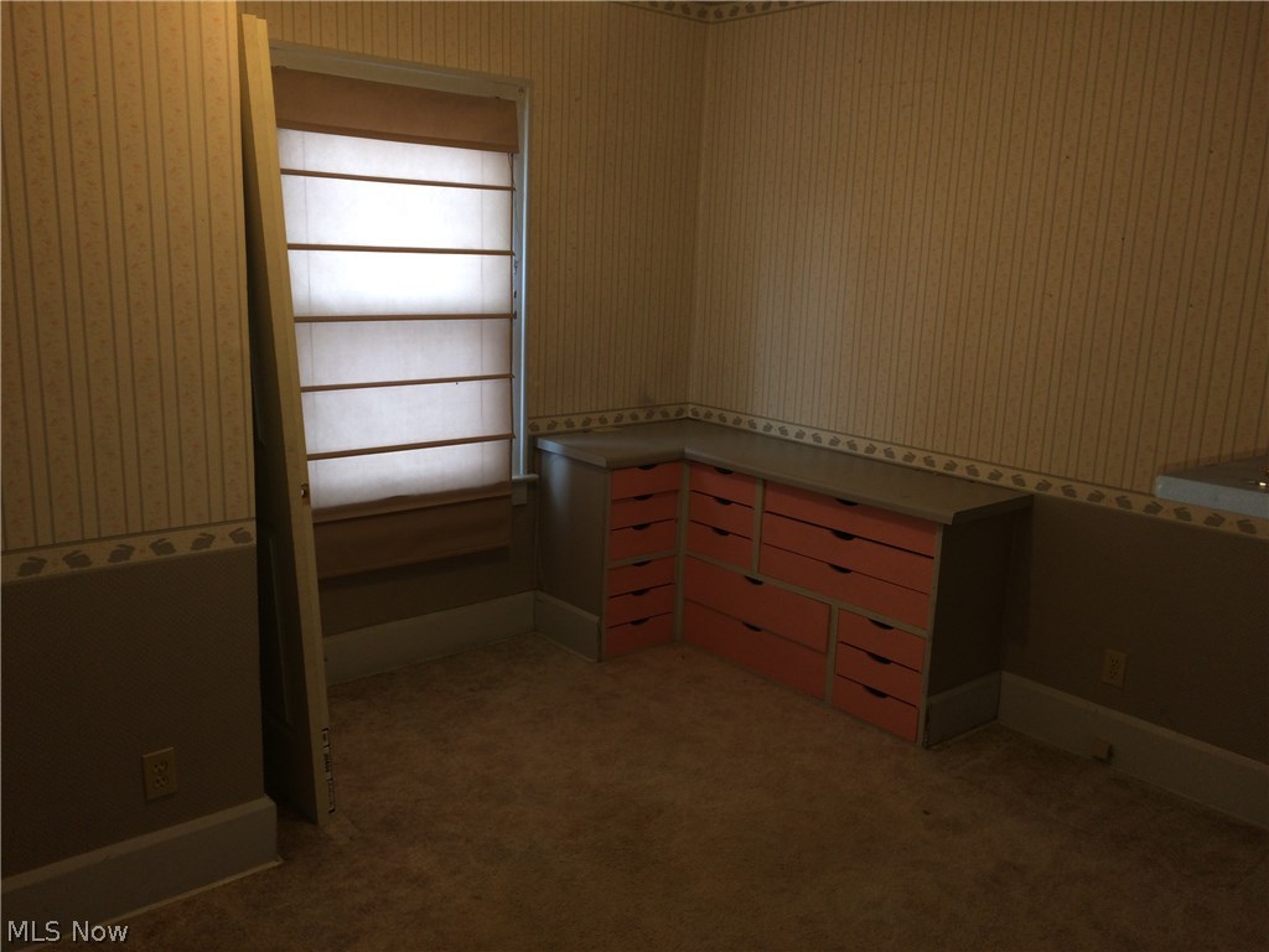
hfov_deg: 61.7
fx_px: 1063
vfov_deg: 48.2
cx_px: 634
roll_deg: -0.8
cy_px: 476
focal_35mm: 29
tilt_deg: -11.4
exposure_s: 1/30
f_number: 2.2
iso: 64
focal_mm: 4.15
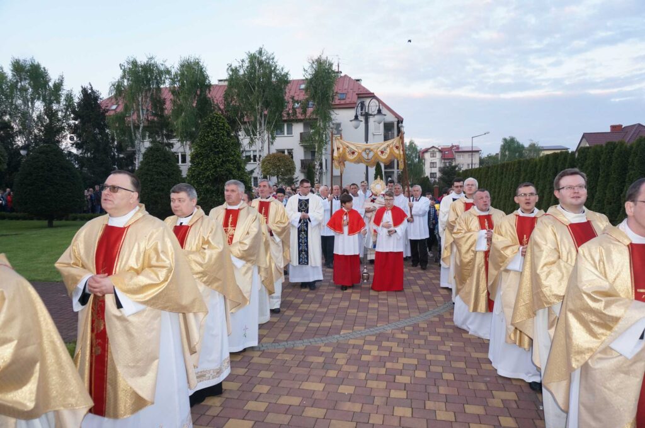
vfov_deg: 53.0
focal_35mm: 24
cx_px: 322
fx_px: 429
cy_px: 214
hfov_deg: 73.8
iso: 640
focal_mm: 16
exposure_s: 1/160
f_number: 4
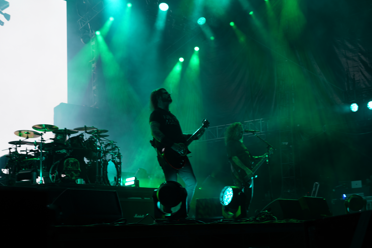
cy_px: 131
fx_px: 558
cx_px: 198
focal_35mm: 54
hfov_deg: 36.9
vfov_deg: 25.1
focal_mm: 50
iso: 125
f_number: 4
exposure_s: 1/60
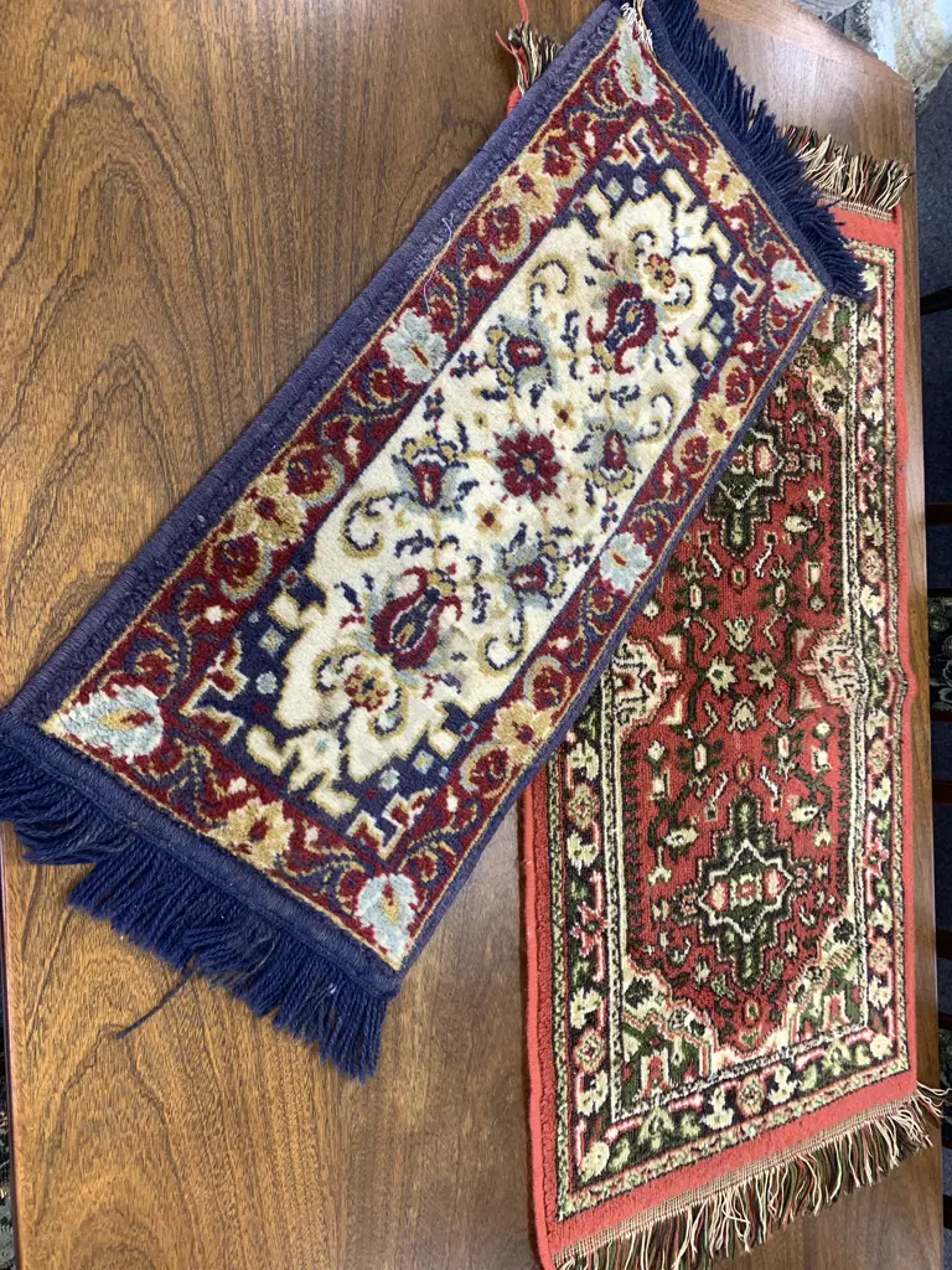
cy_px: 635
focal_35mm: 26
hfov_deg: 53.1
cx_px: 476
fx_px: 953
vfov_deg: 67.3
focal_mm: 4.25
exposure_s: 1/50
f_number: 1.8
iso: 64
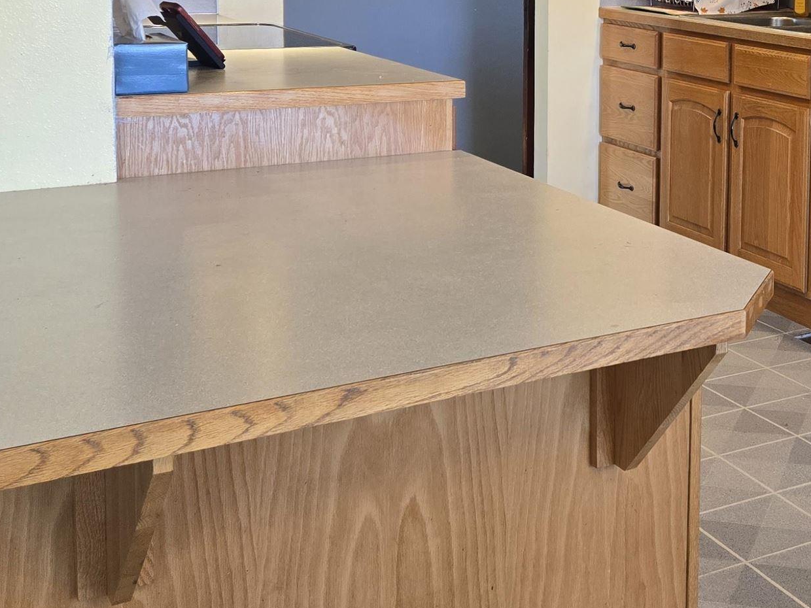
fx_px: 1335
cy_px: 46
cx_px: 802
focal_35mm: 57
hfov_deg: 31.4
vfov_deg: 24.8
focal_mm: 5.4
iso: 125
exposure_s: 1/120
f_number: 1.8
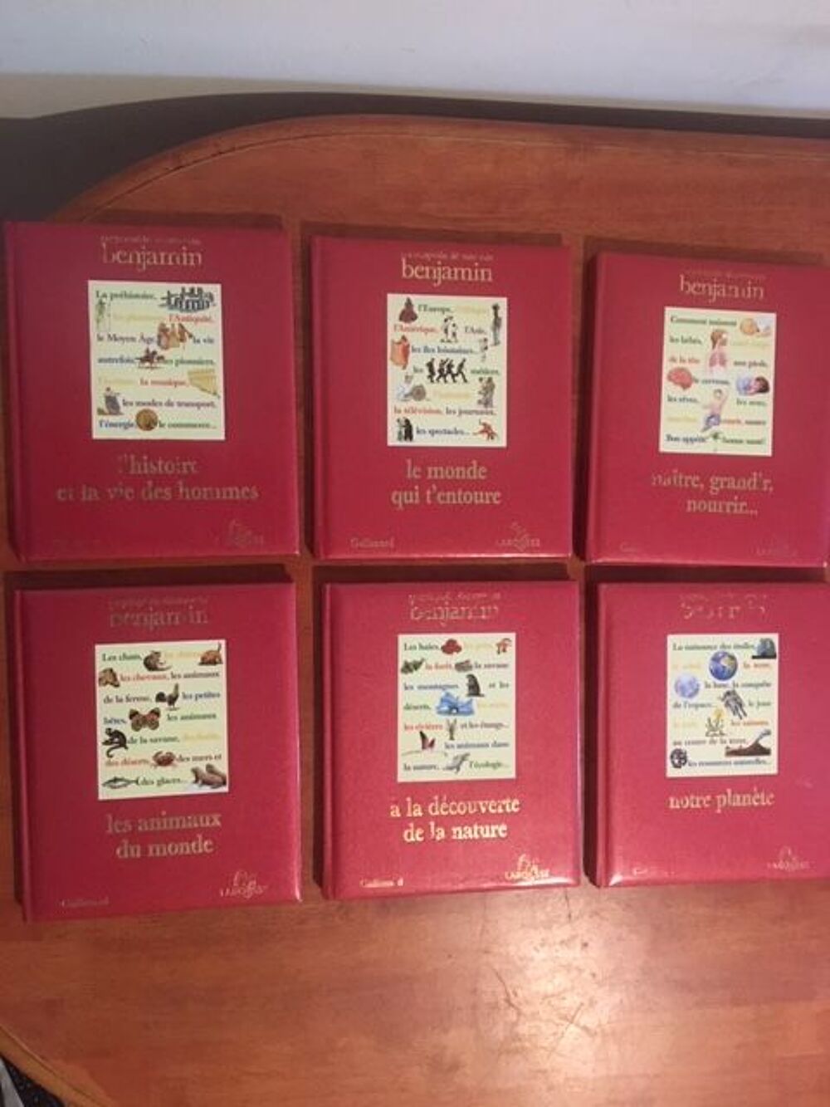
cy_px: 554
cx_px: 415
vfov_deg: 61.7
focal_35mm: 29
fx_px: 927
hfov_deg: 48.2
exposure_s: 1/17
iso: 250
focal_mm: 4.15
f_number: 2.2
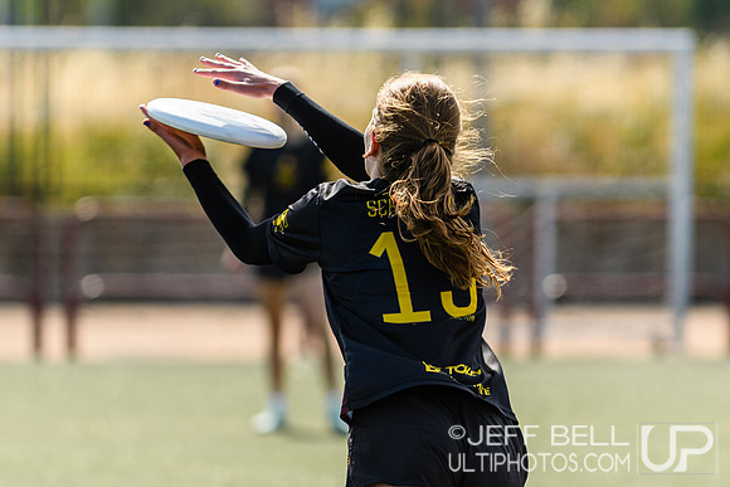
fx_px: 9465
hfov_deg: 4.4
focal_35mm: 467
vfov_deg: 2.9
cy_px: 262
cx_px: 358
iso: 125
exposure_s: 1/1000
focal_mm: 200
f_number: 3.2
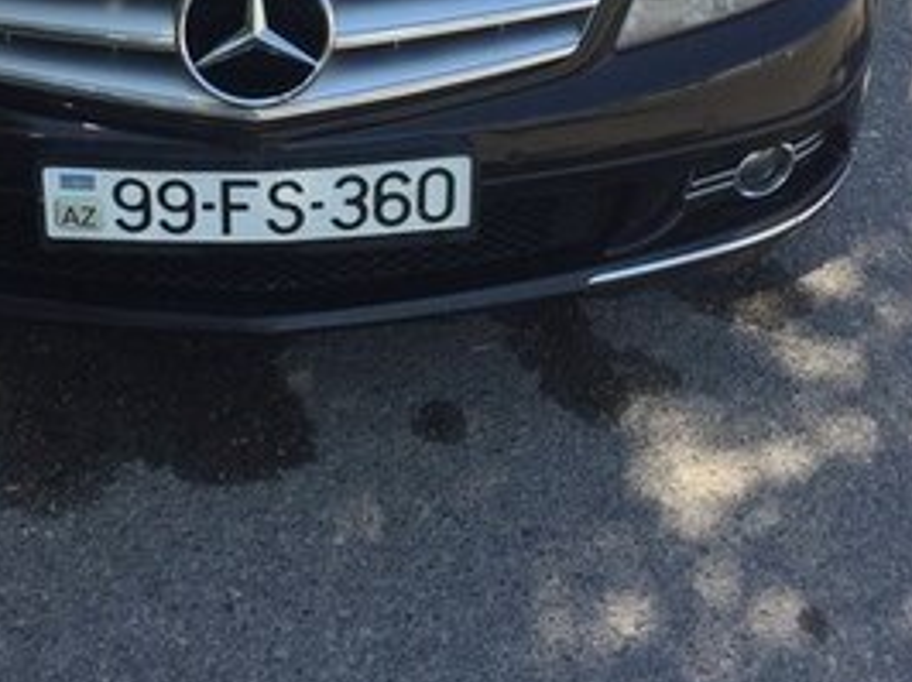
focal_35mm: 72
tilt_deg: -25.9
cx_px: 298
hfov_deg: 26.9
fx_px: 1895
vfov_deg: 19.3
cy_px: -115
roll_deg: -2.7
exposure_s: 1/573
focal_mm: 4.15
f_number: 2.2
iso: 32
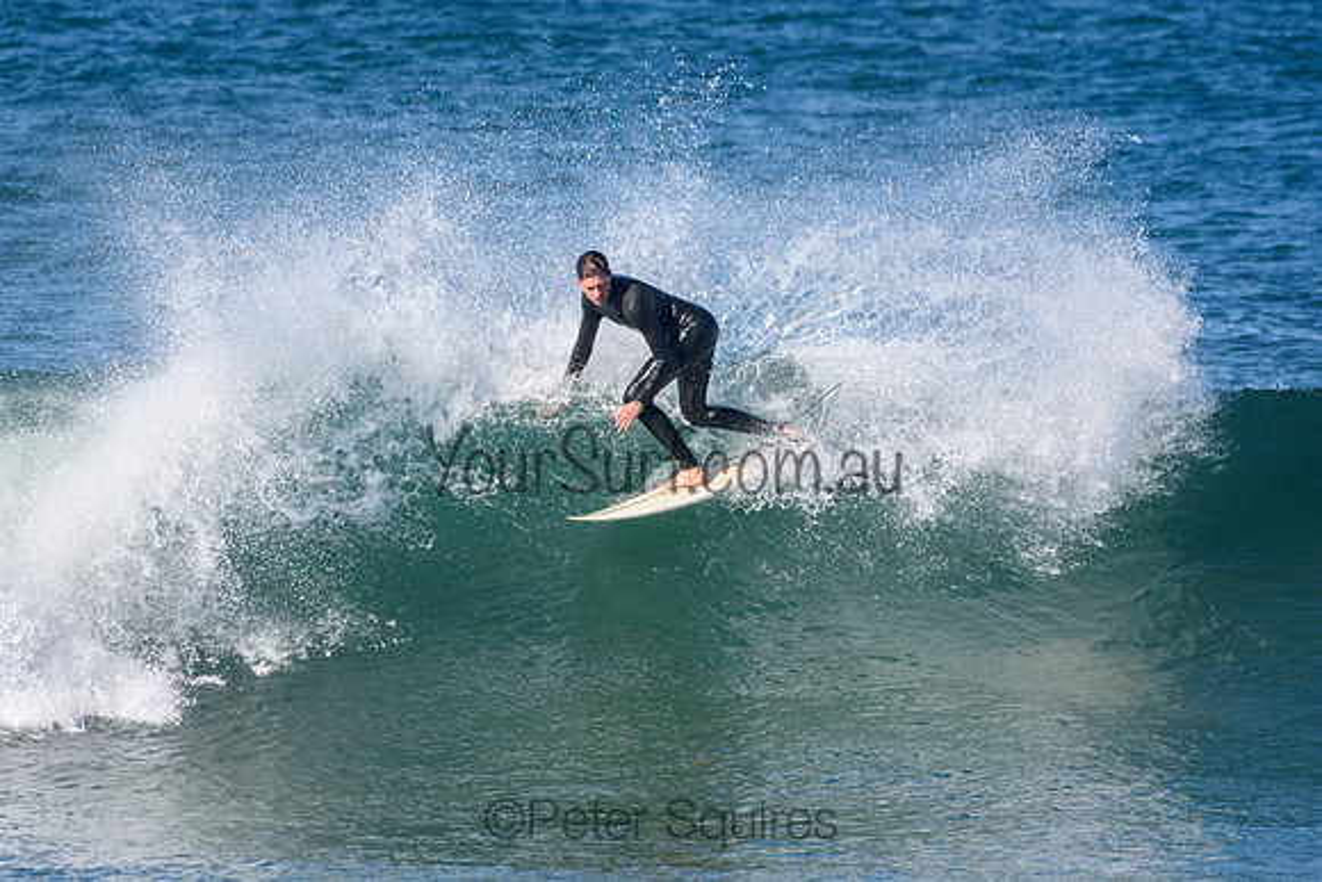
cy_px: 441
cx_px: 661
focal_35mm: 750
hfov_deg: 2.7
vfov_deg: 1.8
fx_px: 27551
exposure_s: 1/4000
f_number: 5.6
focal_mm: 500
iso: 720
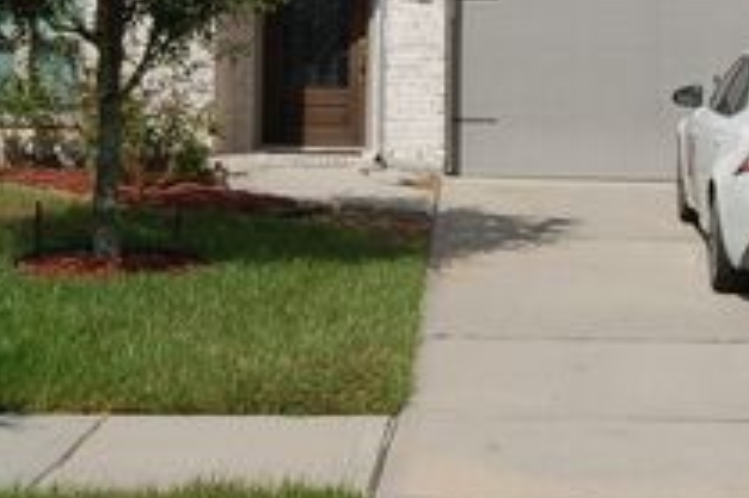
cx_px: 376
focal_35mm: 86
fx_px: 1788
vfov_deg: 15.6
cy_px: 20
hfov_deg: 23.7
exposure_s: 1/400
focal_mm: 24
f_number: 10
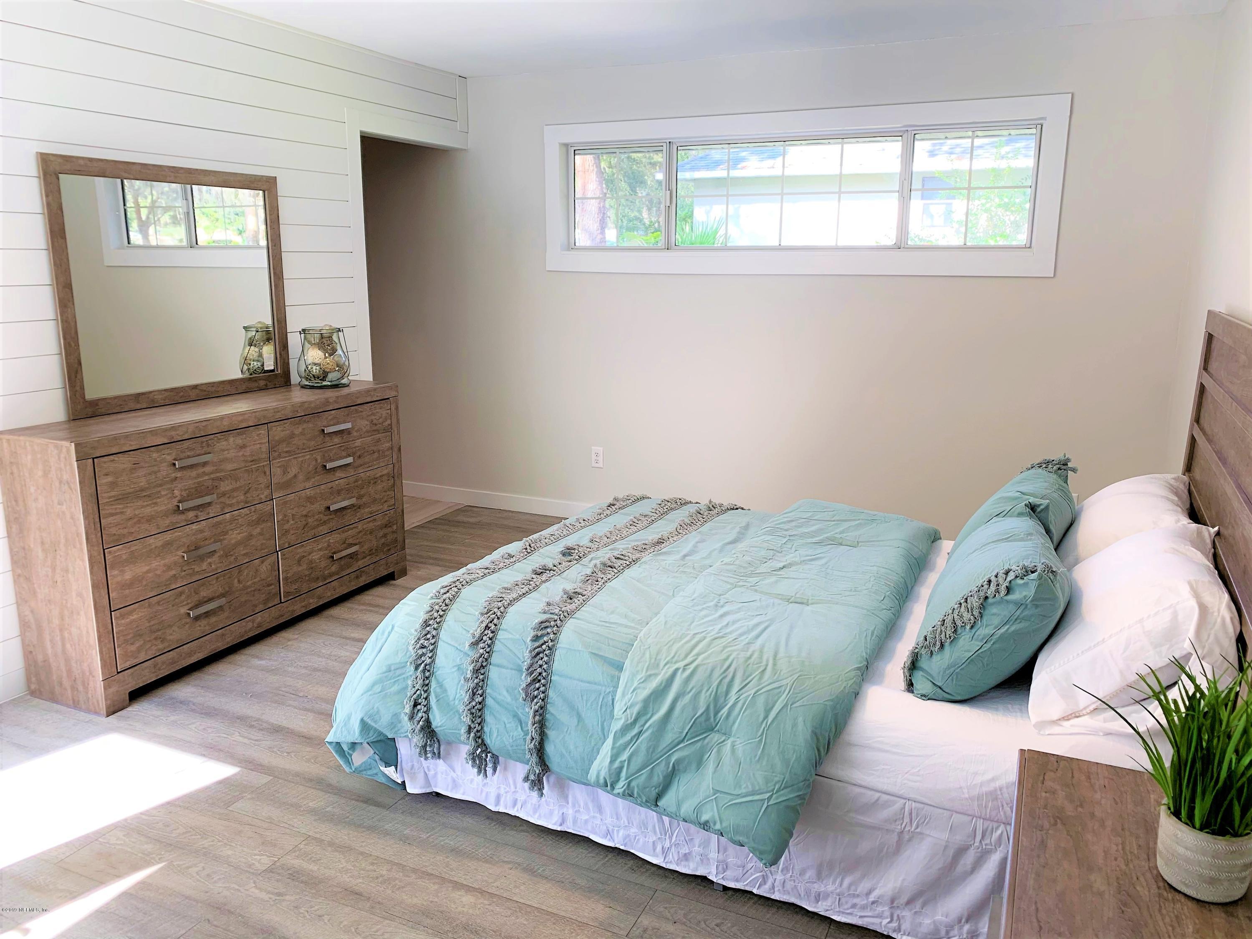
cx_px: 626
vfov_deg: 53.1
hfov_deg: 67.3
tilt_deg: -11.9
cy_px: 470
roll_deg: -0.3
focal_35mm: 26
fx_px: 940
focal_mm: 4.25
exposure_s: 1/120
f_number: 1.8
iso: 64
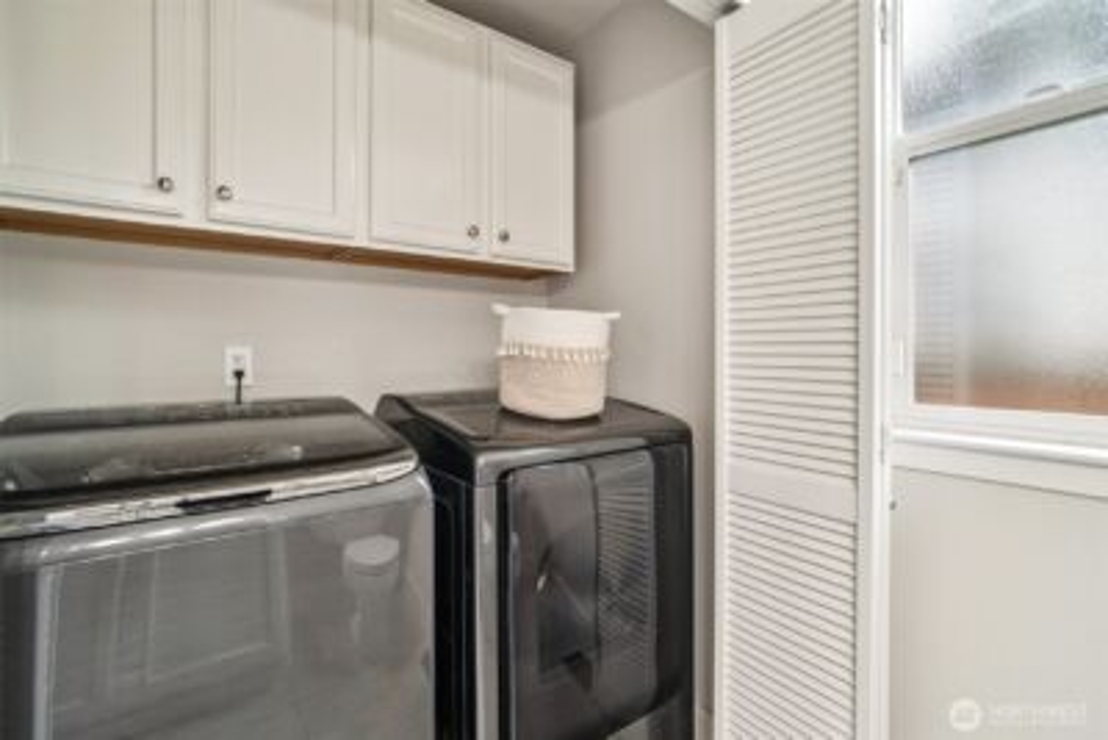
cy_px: 370
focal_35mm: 16
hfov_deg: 96.7
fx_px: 493
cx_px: 554
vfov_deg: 73.8
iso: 1600
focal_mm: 16
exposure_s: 1/13
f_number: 8
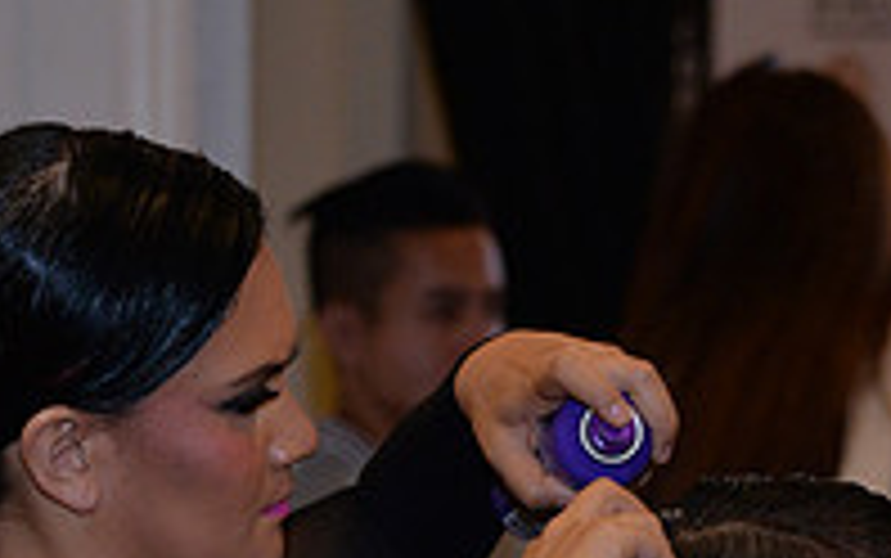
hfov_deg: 5.9
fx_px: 8698
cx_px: 457
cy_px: 1012
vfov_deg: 3.6
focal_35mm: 358
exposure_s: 1/250
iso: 1600
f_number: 5.6
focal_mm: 120
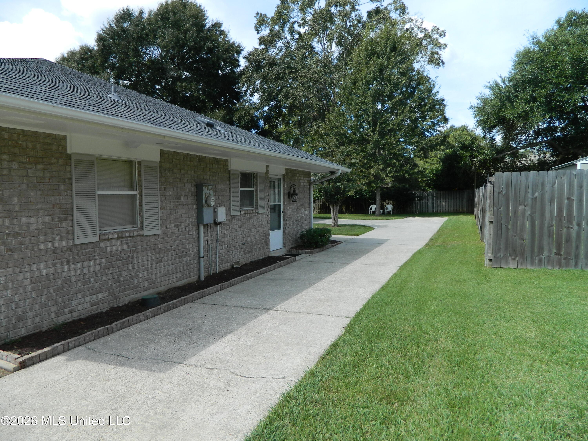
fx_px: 425
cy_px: 220
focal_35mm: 25
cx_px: 294
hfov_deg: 69.4
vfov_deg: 54.9
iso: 80
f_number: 3.1
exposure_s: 1/640
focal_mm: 4.5
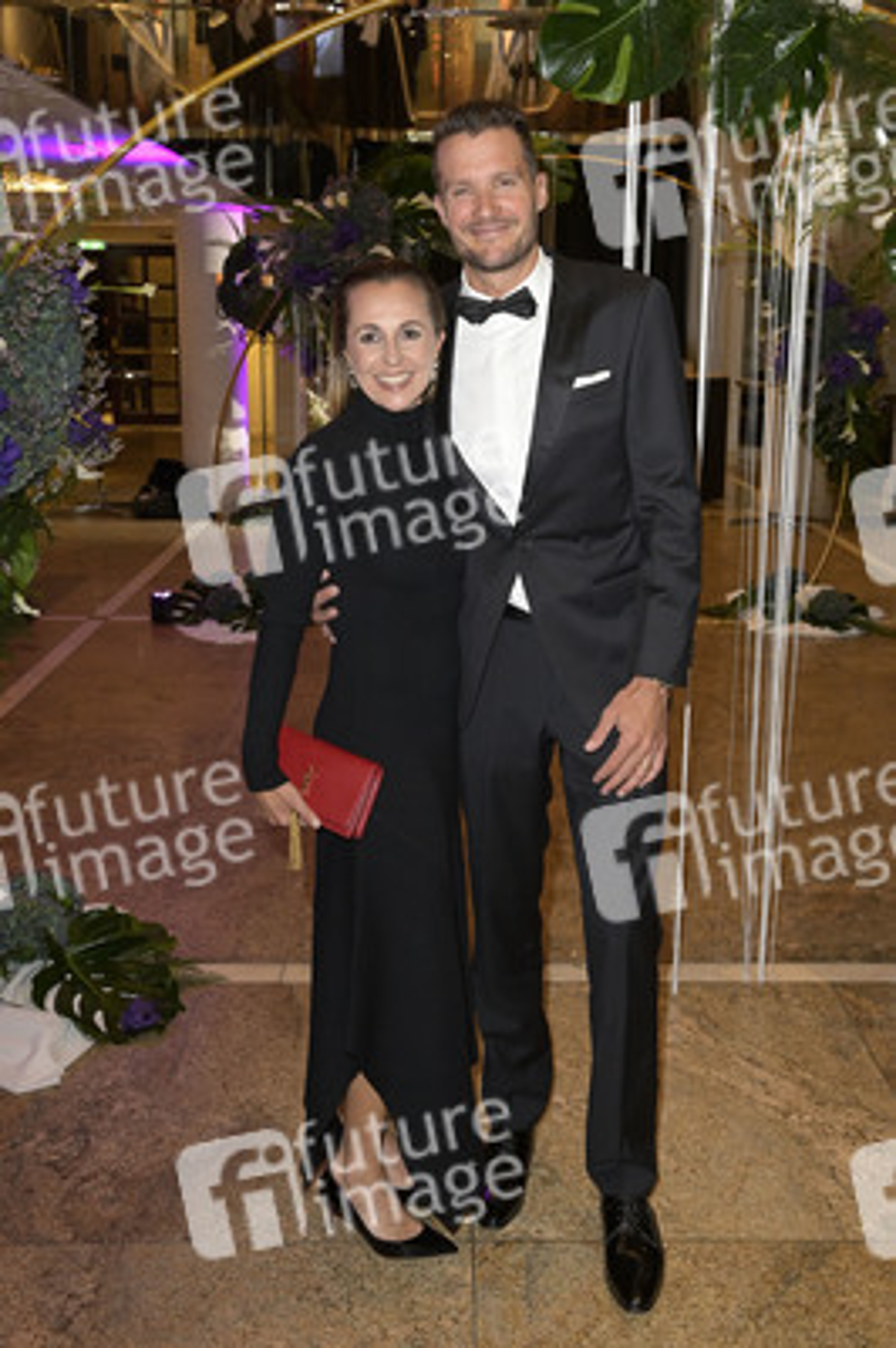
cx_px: 448
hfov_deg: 37.8
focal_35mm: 35
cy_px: 674
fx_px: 1309
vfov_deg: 54.5
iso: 2500
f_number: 5.6
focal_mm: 35
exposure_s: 1/80
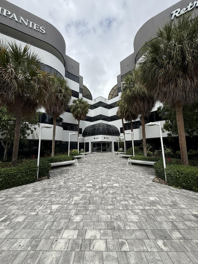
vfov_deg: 102.1
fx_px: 107
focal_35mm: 14
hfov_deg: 85.7
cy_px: 132
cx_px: 99
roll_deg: +1.4
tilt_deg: +9.6
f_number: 2.2
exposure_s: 1/2841
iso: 50
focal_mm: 2.22
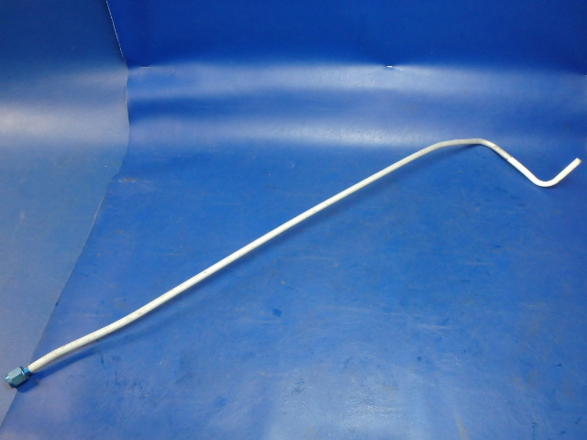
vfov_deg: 49.7
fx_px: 475
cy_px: 220
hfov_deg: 63.4
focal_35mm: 28
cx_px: 294
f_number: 3.9
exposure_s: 1/40
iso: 640
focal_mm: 5
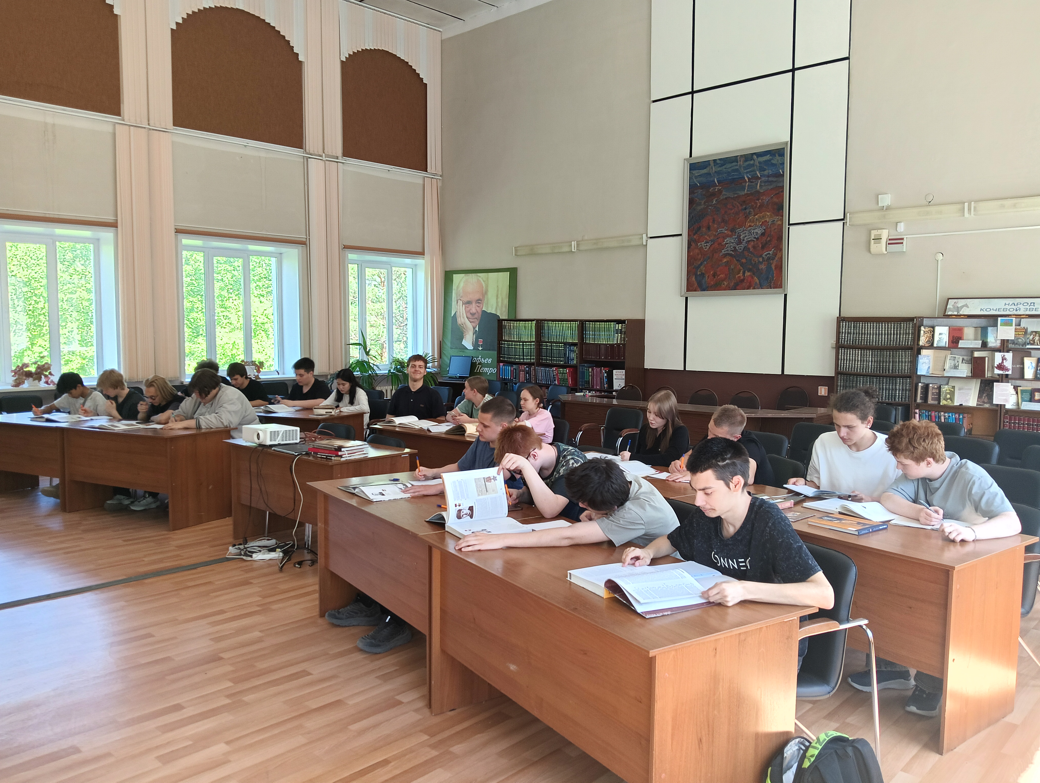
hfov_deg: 65.2
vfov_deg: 51.5
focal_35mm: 27
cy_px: 392
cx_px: 520
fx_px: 812
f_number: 1.8
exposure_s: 1/100
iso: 250
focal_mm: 4.05
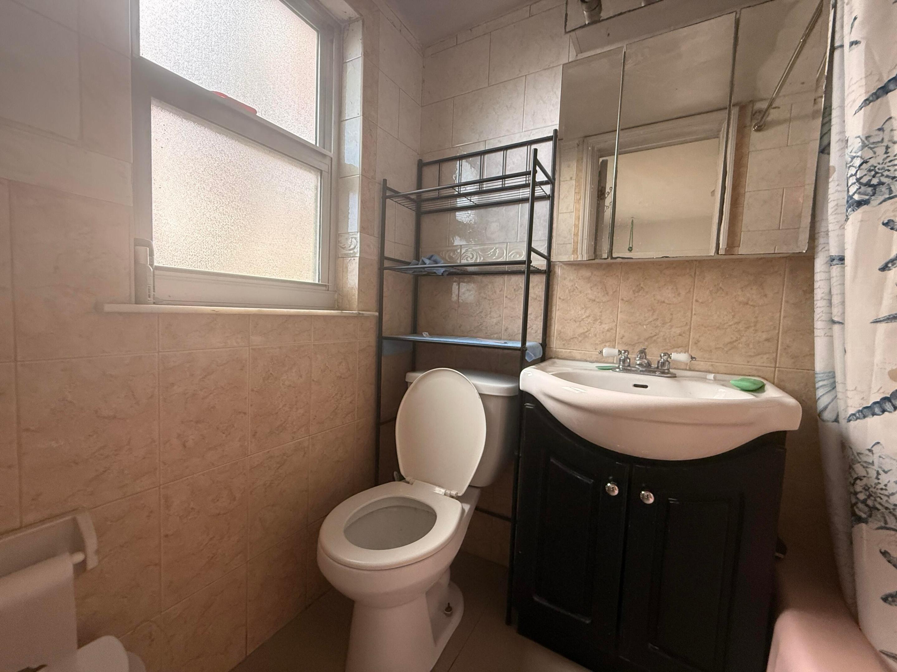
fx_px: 363
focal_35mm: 14
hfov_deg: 102.1
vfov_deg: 85.7
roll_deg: -1.8
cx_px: 448
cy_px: 336
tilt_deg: -3.1
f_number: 2.2
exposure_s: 1/99
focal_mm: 2.22
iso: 400
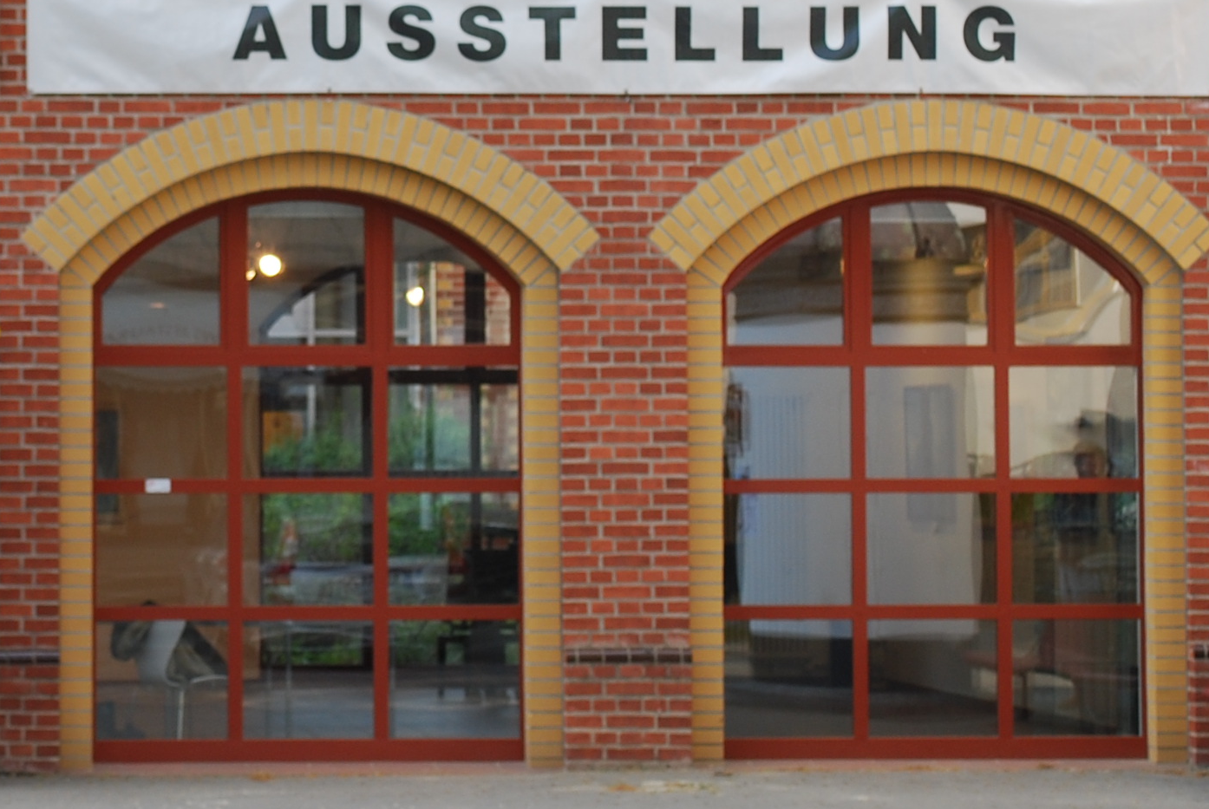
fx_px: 5884
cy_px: 99
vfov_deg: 7.8
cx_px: 136
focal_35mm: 175
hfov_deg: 11.7
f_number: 5.6
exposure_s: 1/125
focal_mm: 42
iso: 125
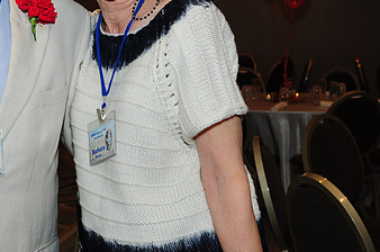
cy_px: 40
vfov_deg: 16.9
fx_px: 841
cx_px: 75
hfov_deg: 25.0
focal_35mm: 80
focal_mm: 31
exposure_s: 1/60
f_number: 5
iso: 500
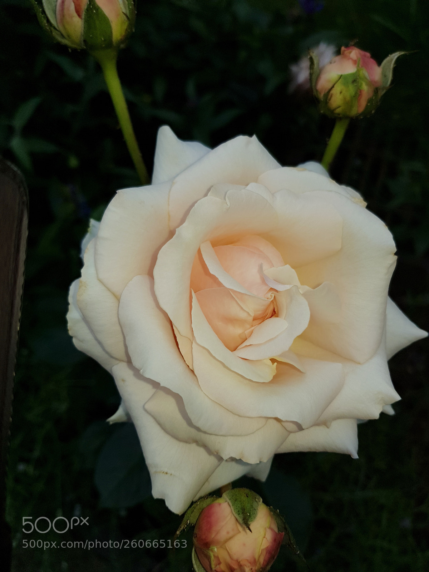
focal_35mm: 26
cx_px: 214
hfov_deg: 53.1
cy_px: 286
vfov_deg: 67.3
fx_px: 430
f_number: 1.7
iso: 40
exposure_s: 1/1964
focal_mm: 4.2
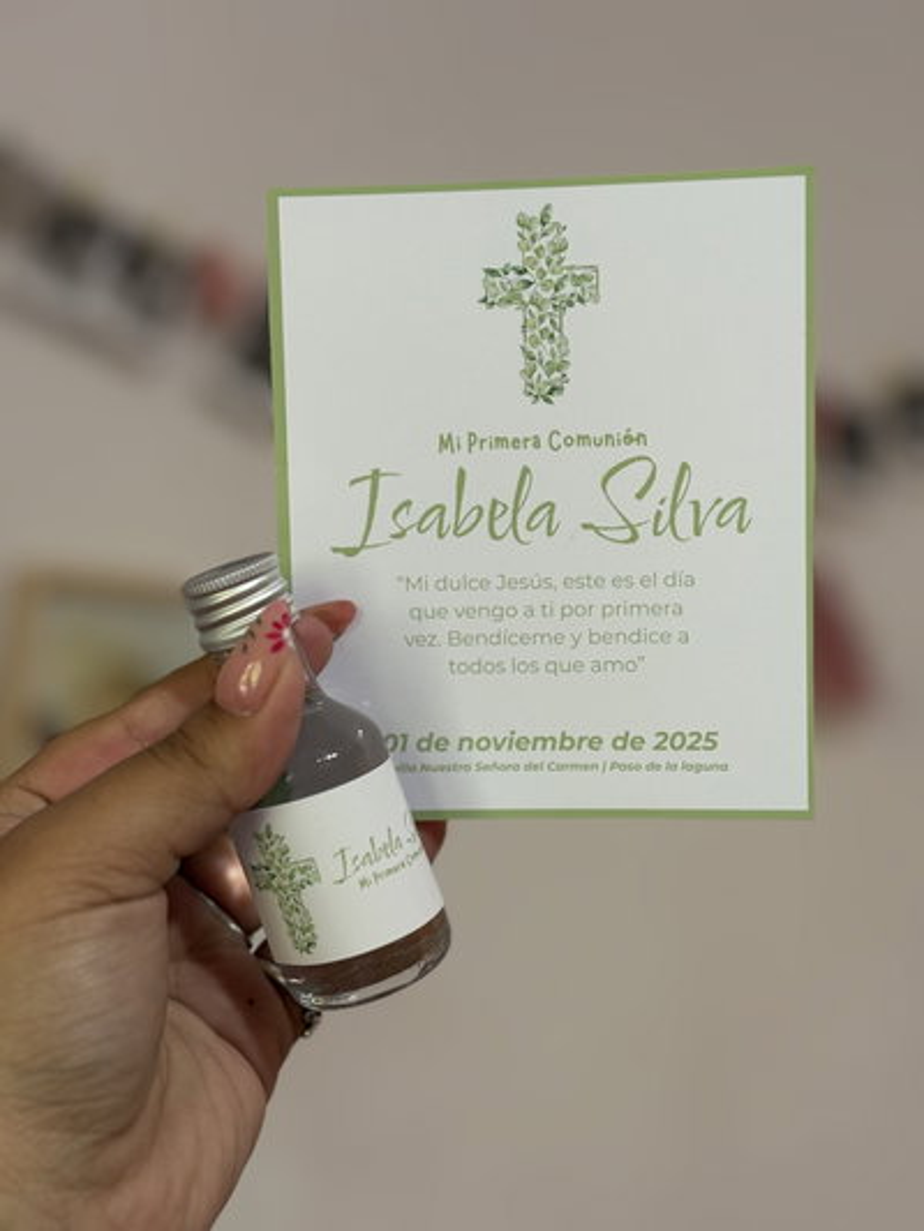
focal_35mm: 52
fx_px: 1850
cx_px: 462
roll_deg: +0.4
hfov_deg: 28.0
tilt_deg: +8.2
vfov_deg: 36.8
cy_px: 616
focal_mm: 5.96
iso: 64
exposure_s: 1/50
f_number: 1.6
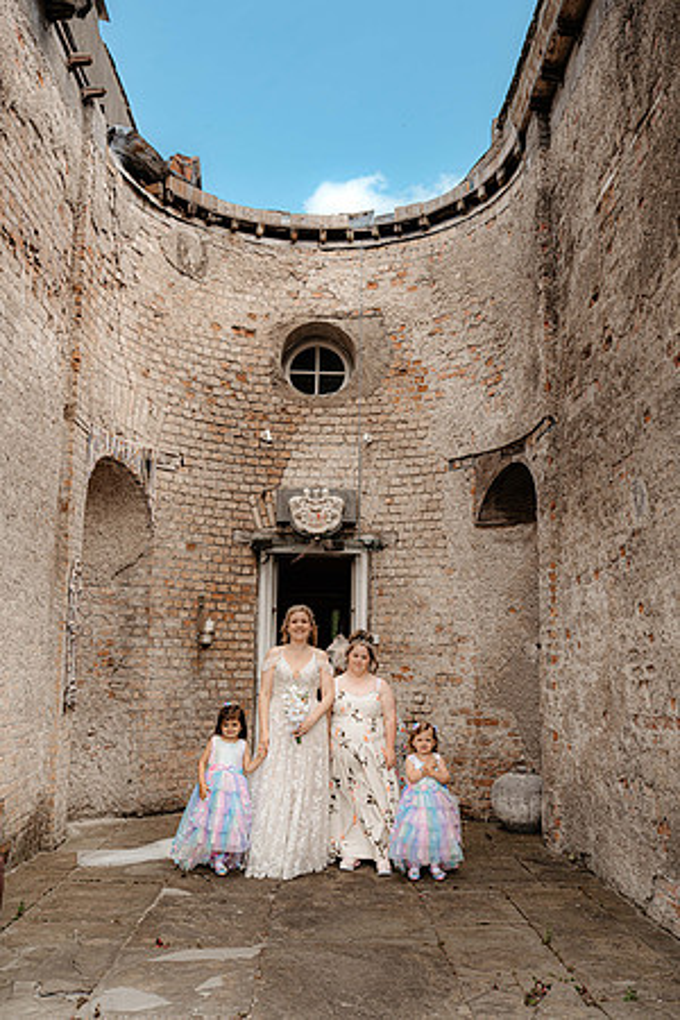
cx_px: 340
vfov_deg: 54.4
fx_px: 992
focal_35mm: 35
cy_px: 510
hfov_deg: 37.9
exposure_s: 1/320
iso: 200
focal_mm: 35
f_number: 5
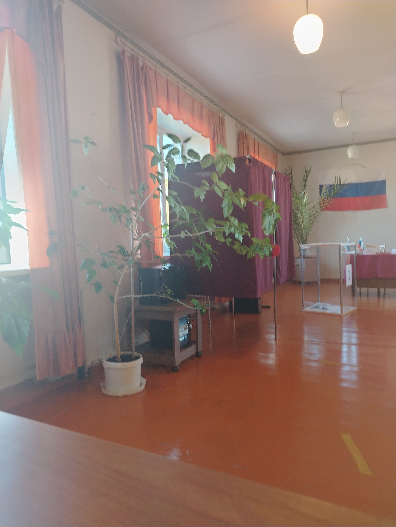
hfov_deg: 56.8
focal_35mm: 24
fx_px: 366
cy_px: 264
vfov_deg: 71.6
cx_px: 198
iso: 503
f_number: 1.75
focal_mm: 5.25
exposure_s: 1/50
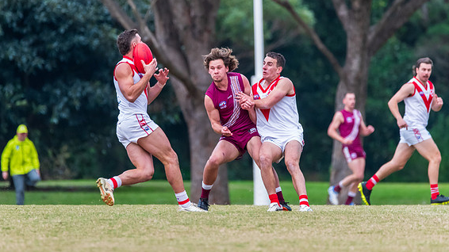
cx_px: 208
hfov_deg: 3.7
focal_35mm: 591
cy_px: 114
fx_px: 7034
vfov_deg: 2.1
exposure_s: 1/1250
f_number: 6.3
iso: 2200
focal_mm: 460
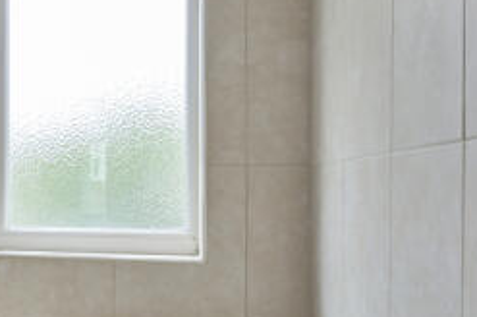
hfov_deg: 27.0
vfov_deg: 23.3
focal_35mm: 58
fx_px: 767
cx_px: -193
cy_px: 198
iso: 200
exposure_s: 1/1.67
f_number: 16
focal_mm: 14
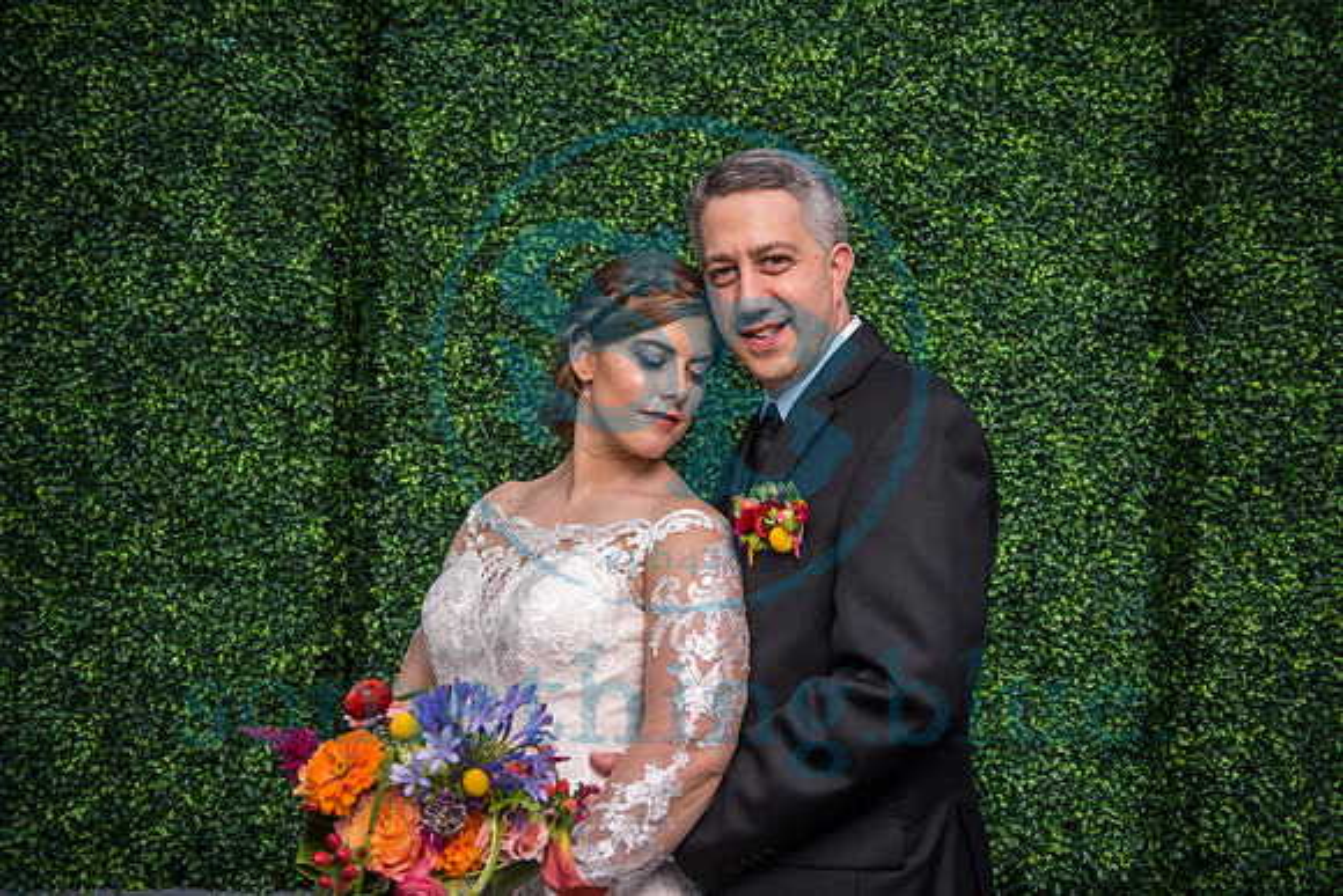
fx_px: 1493
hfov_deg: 48.4
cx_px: 672
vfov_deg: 33.4
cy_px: 448
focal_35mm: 40
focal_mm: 40
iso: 200
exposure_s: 1/1600
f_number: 2.8
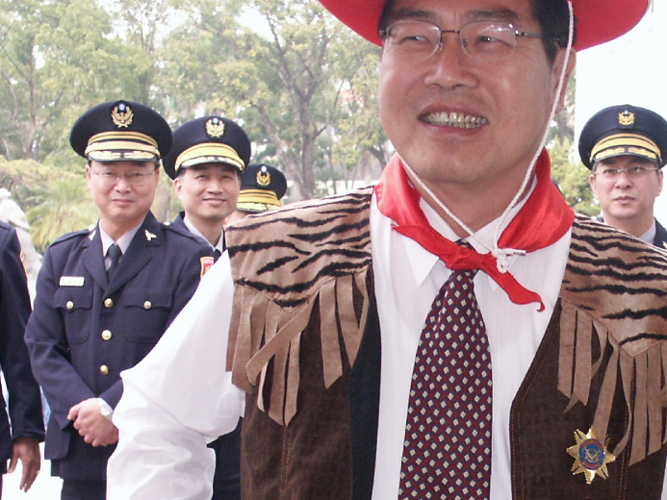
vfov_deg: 12.3
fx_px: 2313
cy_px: 395
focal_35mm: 120
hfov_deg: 16.3
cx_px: 497
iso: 200
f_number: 3.5
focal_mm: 13.48
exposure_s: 1/250
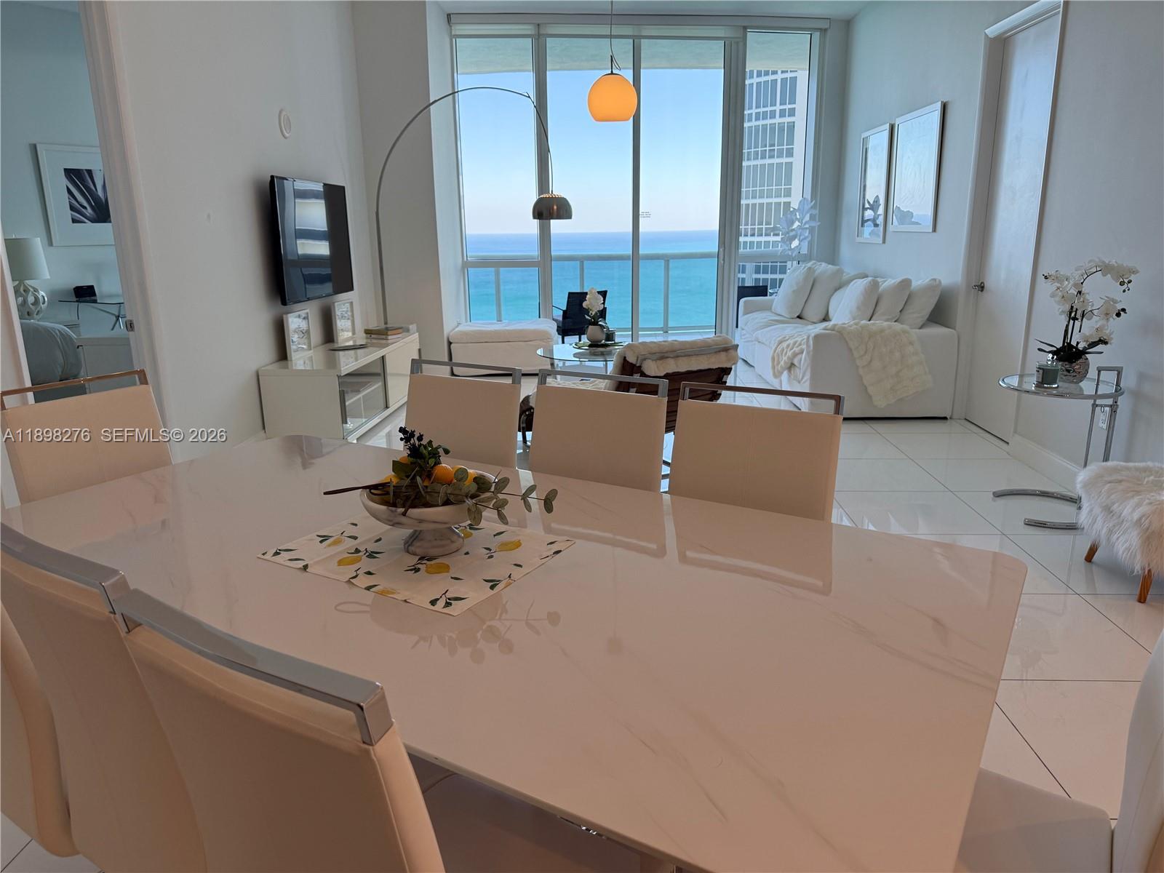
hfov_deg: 71.6
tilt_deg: -14.2
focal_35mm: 24
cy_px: 436
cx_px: 582
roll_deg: +0.2
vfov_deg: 56.8
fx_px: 807
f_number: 1.78
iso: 100
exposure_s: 1/236
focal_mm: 6.76
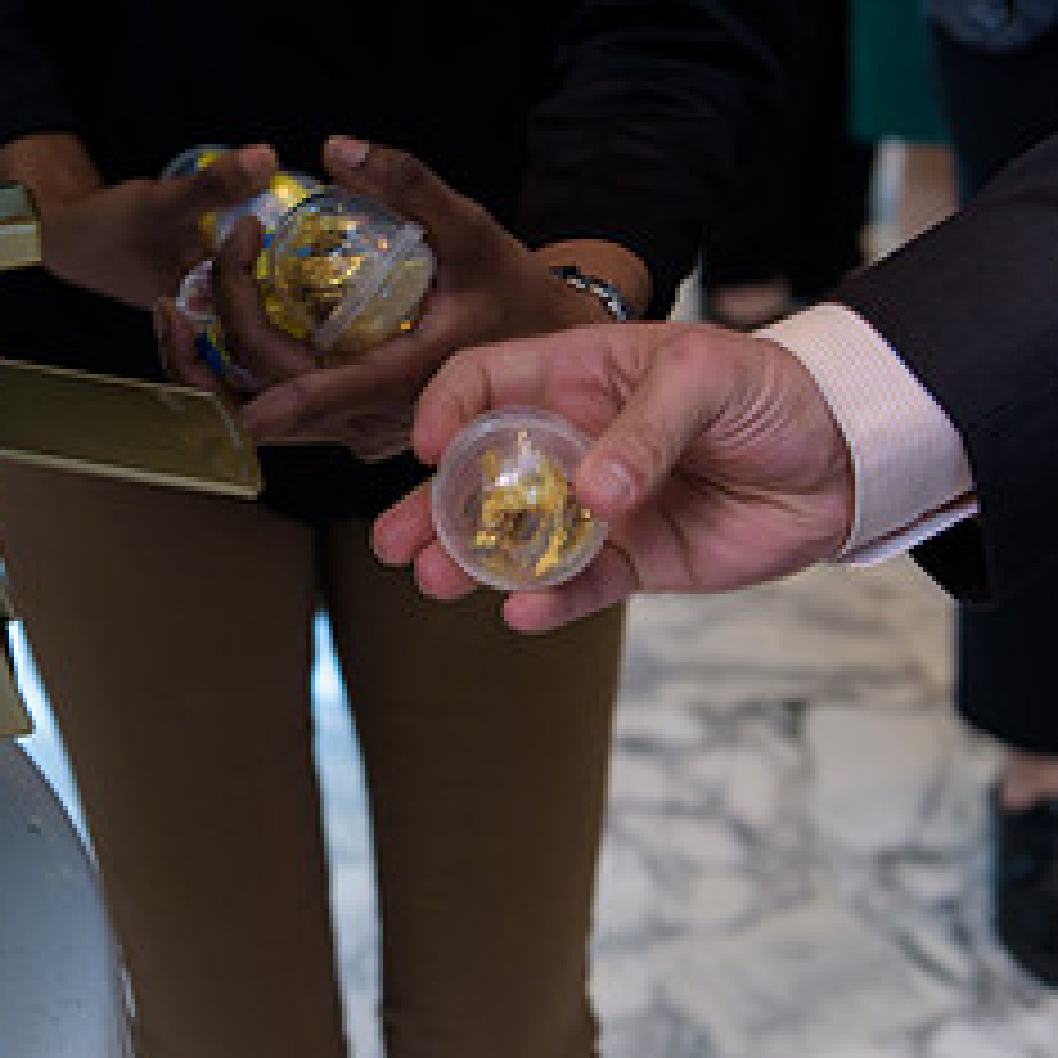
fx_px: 3043
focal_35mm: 88
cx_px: 266
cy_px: 448
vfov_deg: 19.7
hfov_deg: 19.6
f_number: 3.2
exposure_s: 1/200
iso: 800
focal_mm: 42
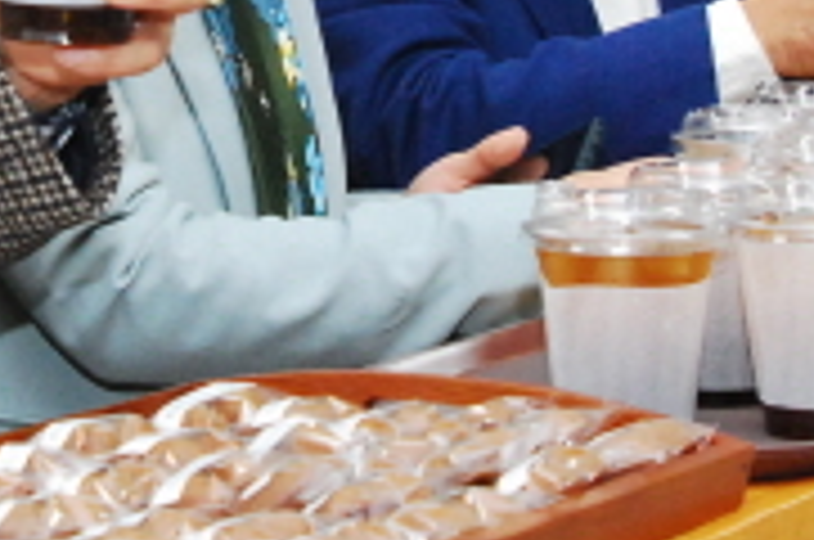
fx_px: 3679
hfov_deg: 12.5
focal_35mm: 163
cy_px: -178
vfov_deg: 8.3
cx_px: 63
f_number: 7.1
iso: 1600
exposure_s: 1/125
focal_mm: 28
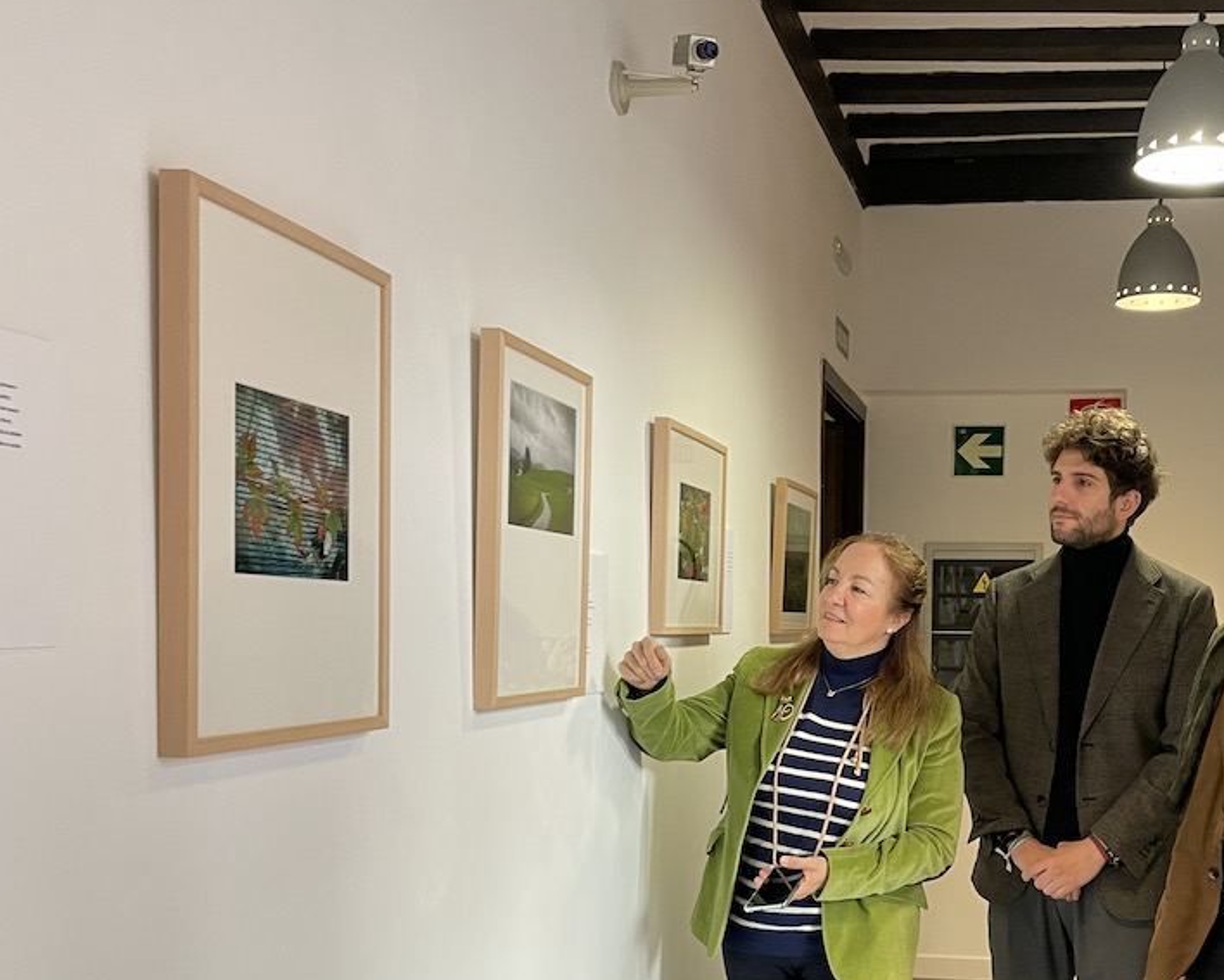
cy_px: 728
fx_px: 1558
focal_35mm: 43
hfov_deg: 42.2
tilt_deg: -3.6
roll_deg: +0.3
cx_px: 830
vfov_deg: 34.2
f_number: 1.6
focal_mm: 4.2
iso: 100
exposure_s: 1/50
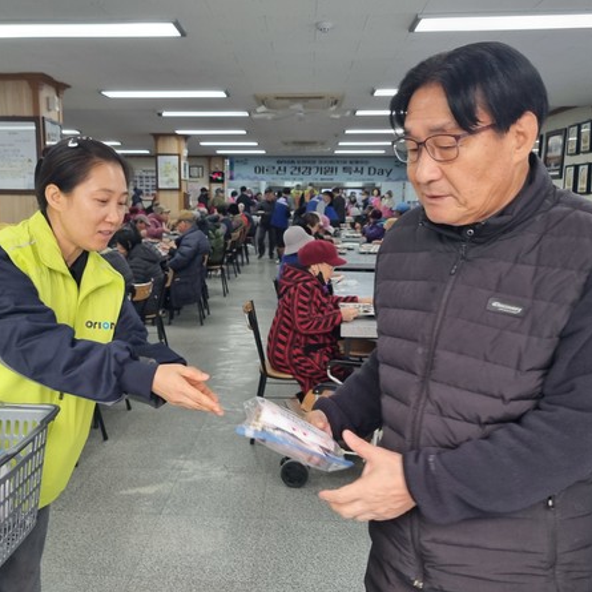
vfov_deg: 52.5
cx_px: 250
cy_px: 297
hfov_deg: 52.3
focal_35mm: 31
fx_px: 600
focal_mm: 5.4
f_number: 1.8
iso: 100
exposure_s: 1/120
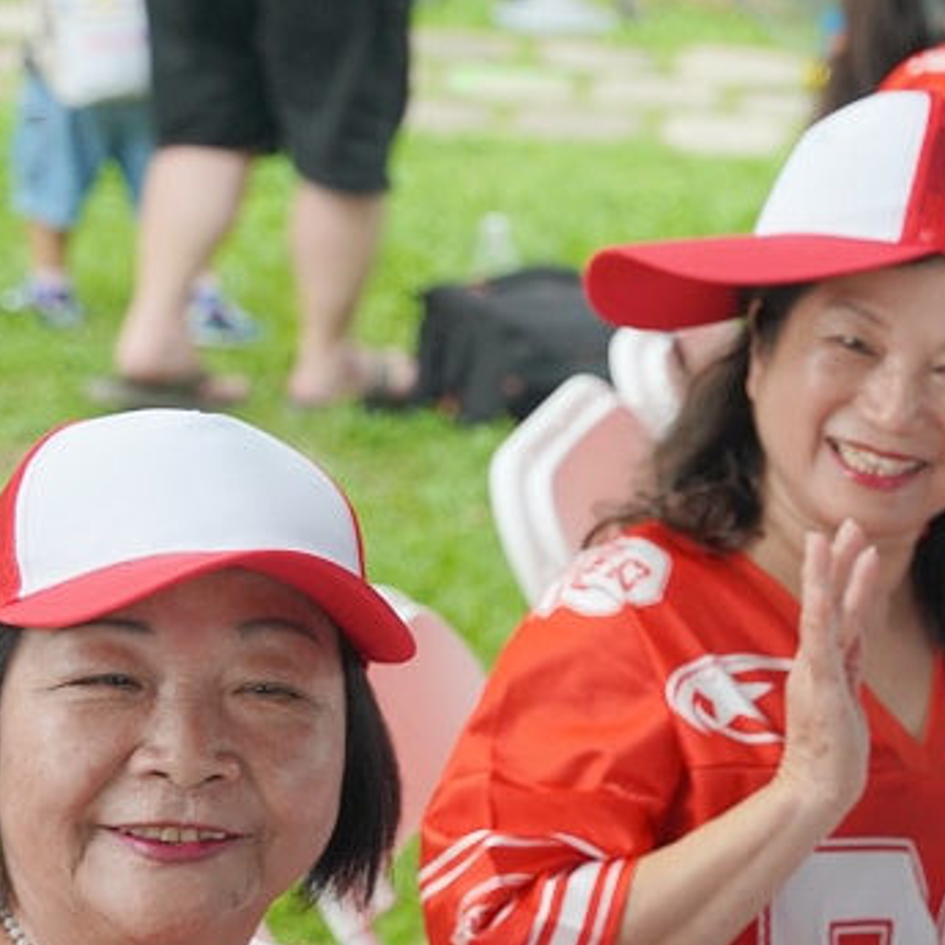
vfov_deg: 13.1
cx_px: 1405
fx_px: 4108
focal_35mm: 133
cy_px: 583
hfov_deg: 12.5
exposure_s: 1/160
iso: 400
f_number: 4
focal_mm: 45
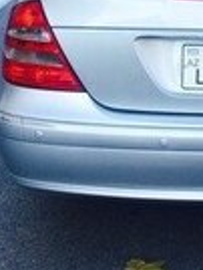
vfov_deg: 17.7
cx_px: 229
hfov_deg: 13.6
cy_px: -32
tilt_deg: -11.9
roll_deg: +2.3
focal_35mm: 107
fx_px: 834
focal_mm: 4.15
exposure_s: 1/228
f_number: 2.2
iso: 32
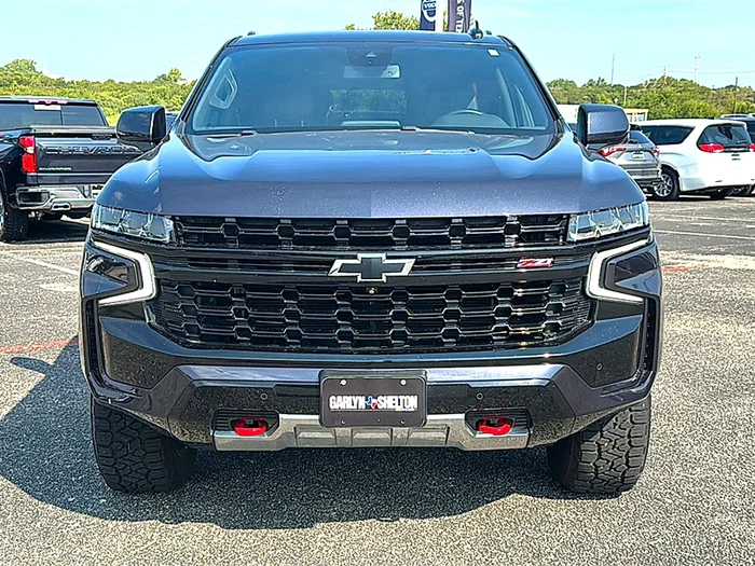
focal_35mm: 38
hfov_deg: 49.0
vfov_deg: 37.7
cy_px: 283
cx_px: 378
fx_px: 829
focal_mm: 6.86
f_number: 1.78
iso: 80
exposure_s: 1/1957
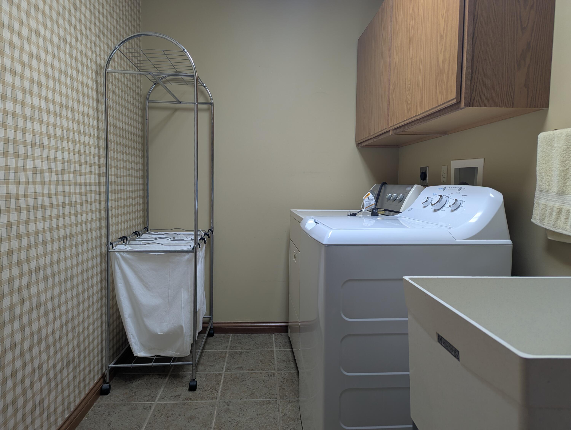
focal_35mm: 24
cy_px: 215
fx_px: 396
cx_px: 286
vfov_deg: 56.9
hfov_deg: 71.5
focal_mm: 6.81
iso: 65
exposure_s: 1/60
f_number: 1.85
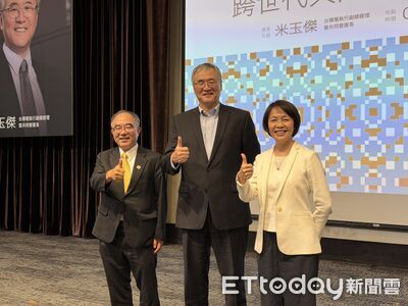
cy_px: 153
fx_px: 566
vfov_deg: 30.3
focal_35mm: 48
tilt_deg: +0.3
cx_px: 204
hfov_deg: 39.7
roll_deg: +0.1
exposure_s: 1/60
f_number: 1.78
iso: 80
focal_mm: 6.76
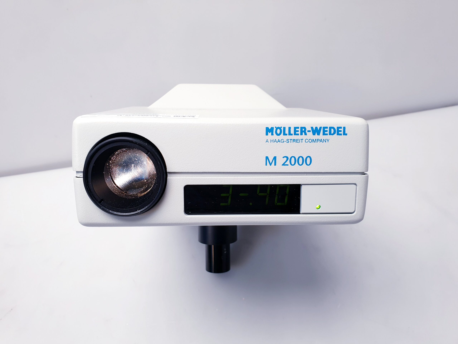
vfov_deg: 53.1
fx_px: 344
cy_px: 172
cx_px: 229
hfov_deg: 67.3
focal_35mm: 26
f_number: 2.4
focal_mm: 4.3
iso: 64
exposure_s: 1/50
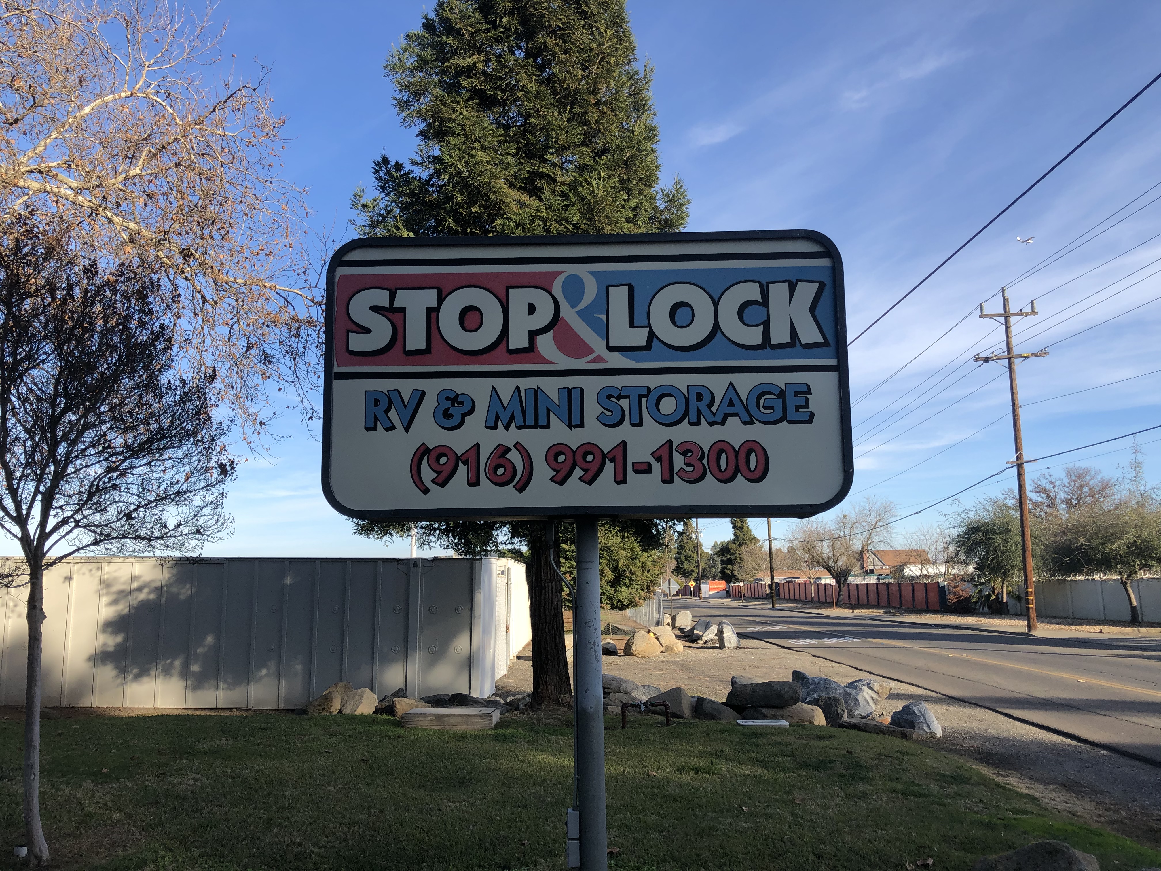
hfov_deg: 63.4
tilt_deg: +8.2
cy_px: 436
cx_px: 580
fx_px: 939
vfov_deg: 49.7
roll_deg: +0.4
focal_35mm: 28
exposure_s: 1/906
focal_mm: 4
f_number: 1.8
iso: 20
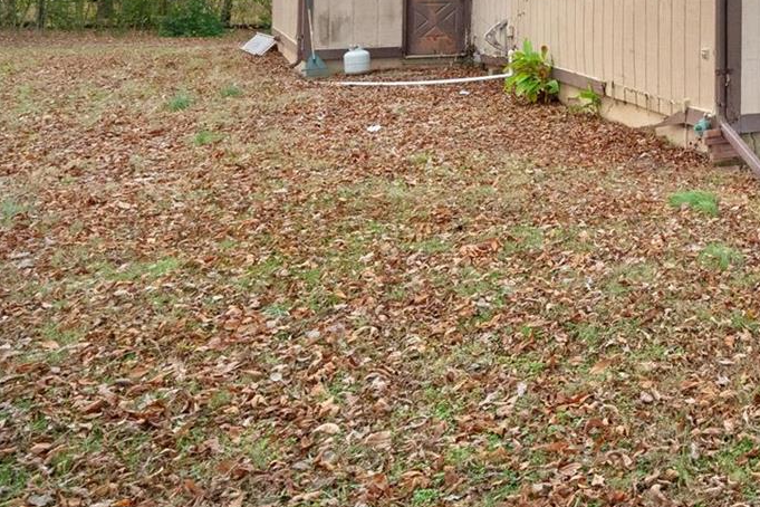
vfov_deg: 26.5
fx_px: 992
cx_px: 891
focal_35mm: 47
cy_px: -42
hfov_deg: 34.4
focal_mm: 10
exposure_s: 1/50
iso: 400
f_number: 9
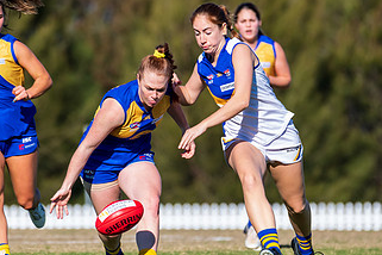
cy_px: 151
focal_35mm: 962
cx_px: 208
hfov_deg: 2.1
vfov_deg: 1.4
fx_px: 10207
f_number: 8
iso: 800
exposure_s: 1/2000
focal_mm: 500
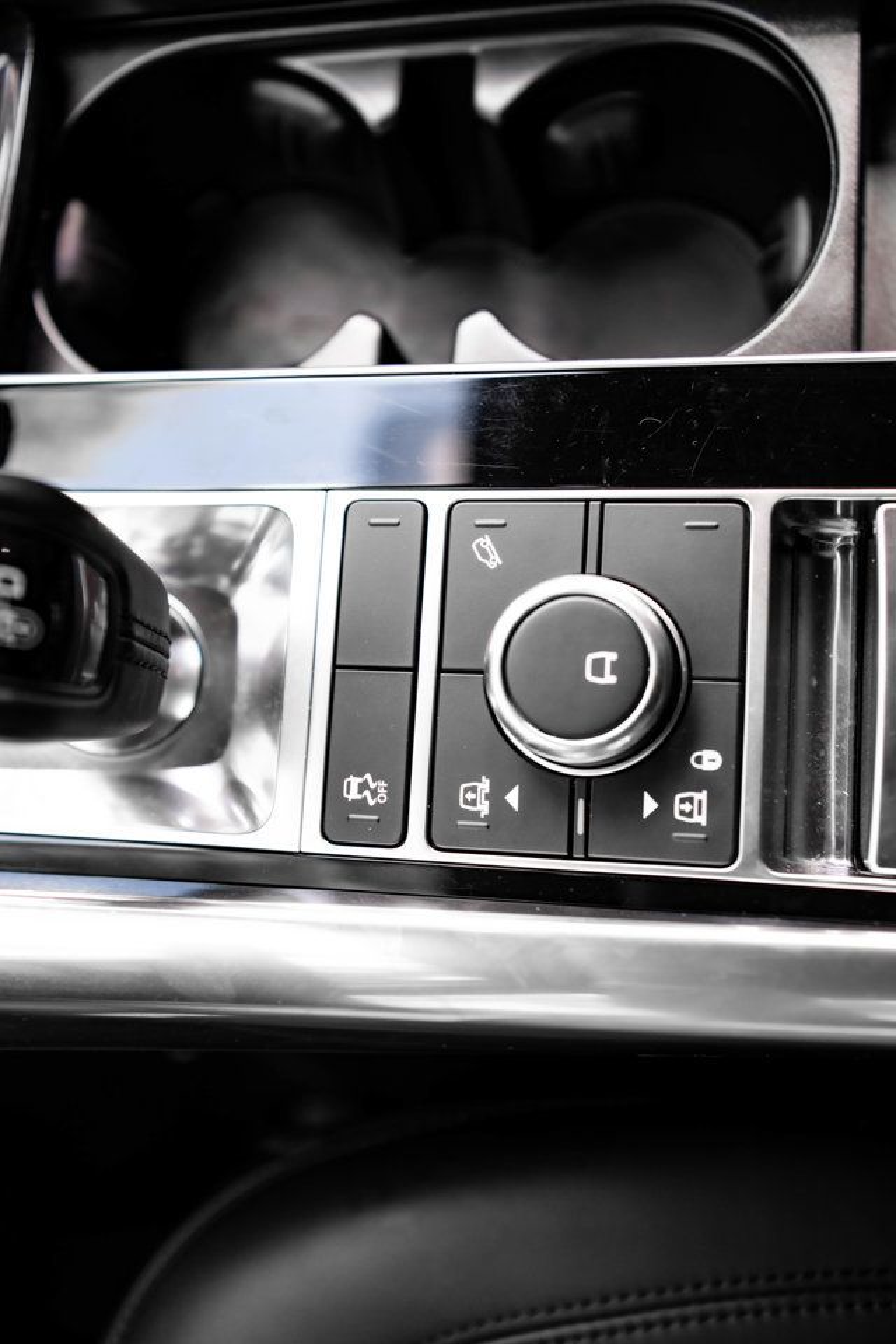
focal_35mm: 36
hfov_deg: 36.9
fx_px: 1344
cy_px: 672
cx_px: 448
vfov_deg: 53.1
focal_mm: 36
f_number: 2.8
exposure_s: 1/200
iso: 500
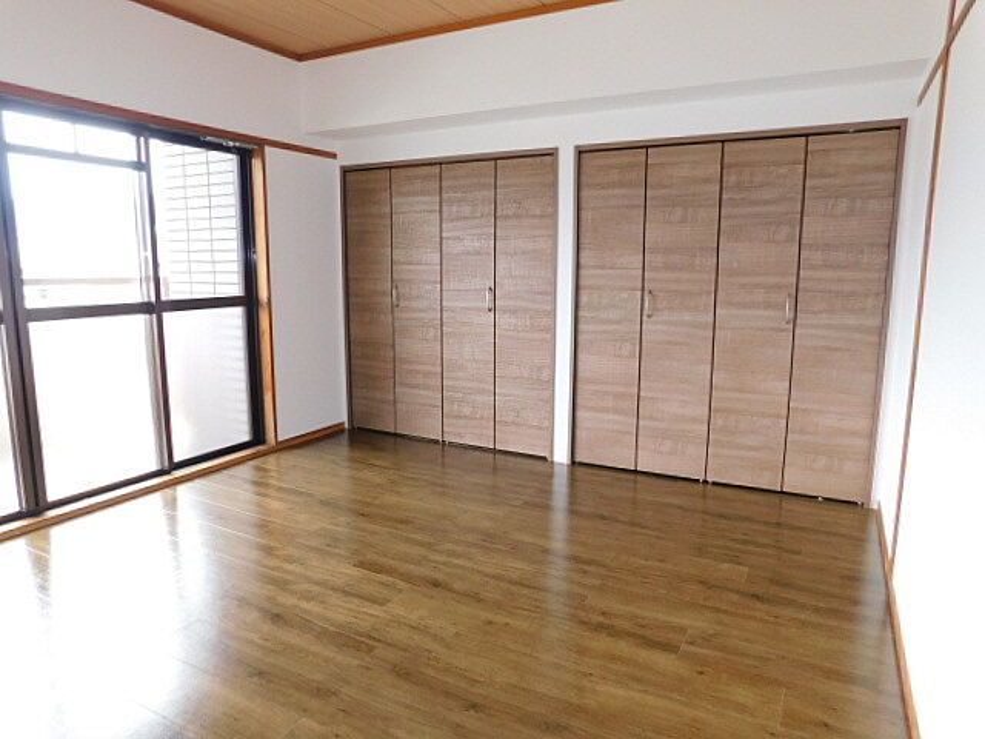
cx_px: 492
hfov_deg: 73.9
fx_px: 654
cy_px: 370
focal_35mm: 23
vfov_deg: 58.9
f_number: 3
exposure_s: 1/40
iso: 125
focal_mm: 4
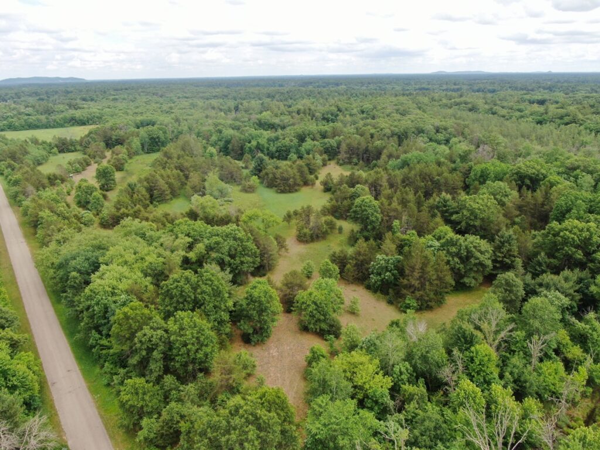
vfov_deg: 56.8
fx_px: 416
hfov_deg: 71.6
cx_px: 300
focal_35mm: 24
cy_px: 225
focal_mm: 4.39
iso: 100
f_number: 2.8
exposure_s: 1/640
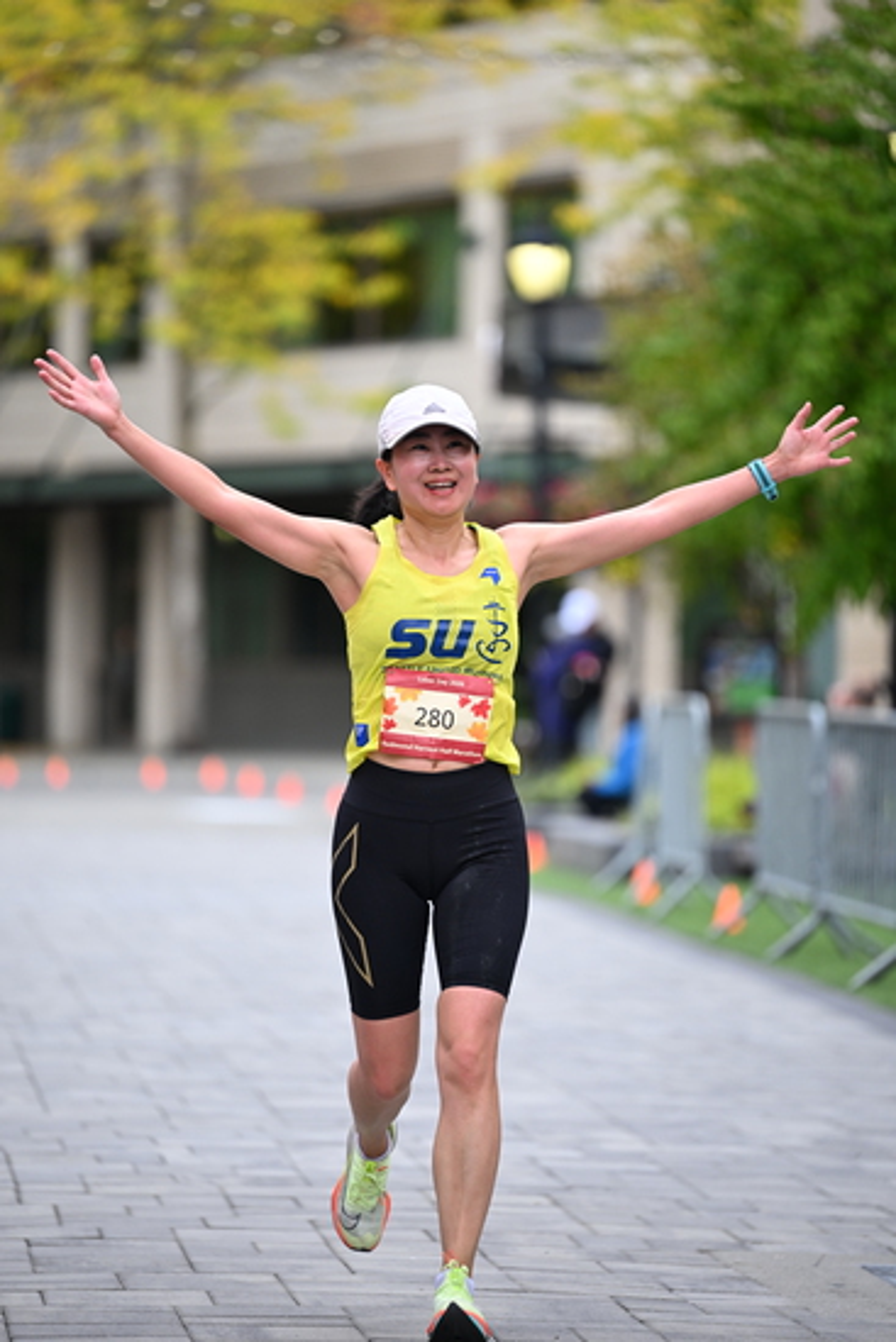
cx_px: 448
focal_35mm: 180
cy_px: 671
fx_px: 6715
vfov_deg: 11.4
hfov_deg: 7.6
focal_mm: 180
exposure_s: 1/1600
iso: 640
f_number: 2.8
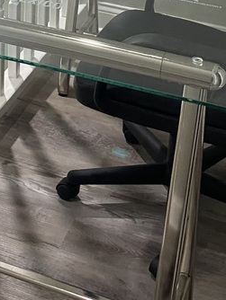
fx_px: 730
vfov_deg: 21.3
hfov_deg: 17.4
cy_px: -77
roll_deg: -0.1
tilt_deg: -19.0
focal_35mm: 84
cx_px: 29
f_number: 1.8
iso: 200
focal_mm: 4.25
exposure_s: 1/60
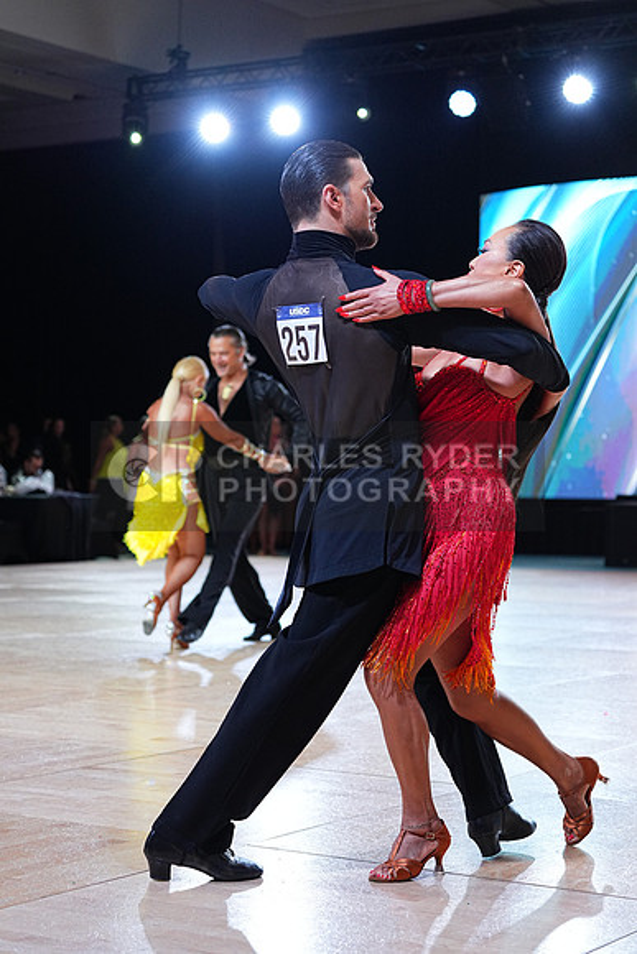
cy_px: 477
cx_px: 318
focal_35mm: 70
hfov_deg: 19.5
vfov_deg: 28.8
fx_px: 1857
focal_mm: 70
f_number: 4
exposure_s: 1/500
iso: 1600
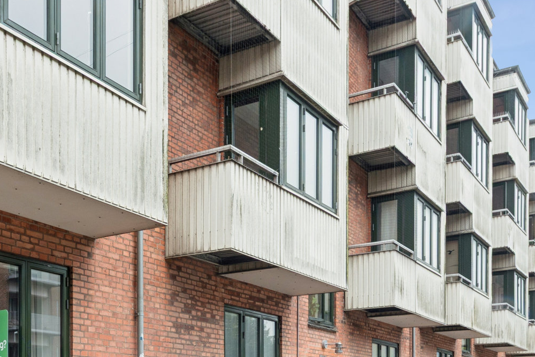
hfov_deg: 40.2
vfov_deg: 25.9
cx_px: 147
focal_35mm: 48
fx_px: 713
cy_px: 395
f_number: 10
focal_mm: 16
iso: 200
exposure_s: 1/60
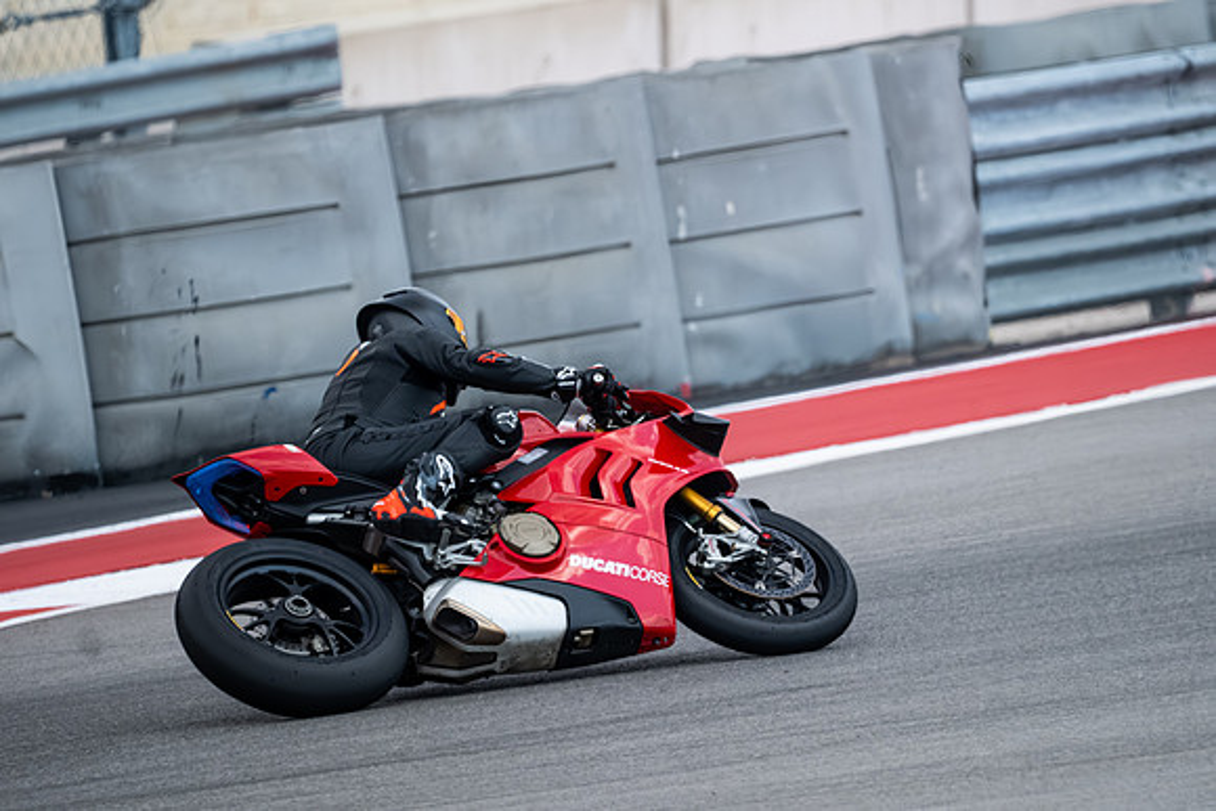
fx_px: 25338
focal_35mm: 750
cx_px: 608
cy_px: 406
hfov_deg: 2.7
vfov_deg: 1.8
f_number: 5.6
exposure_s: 1/4000
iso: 1600
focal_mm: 500
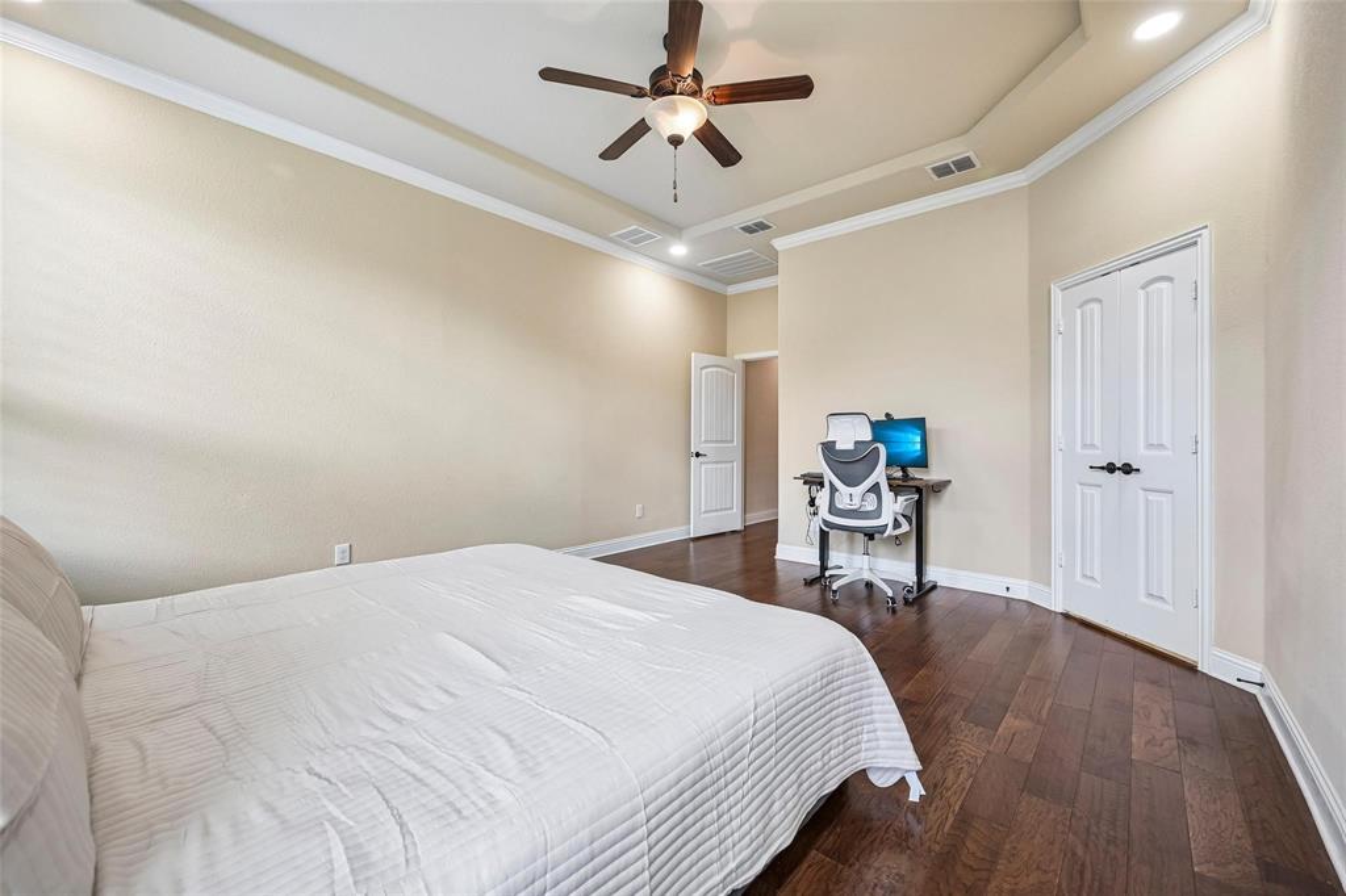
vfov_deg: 81.2
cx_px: 673
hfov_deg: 104.3
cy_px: 448
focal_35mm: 14
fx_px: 523
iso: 250
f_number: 9
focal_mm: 14
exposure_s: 1/13
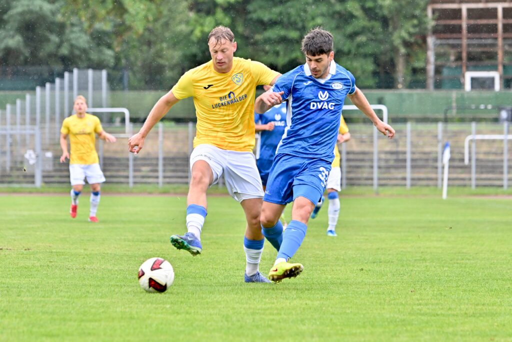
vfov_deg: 6.9
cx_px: 256
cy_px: 171
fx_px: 2845
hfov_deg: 10.3
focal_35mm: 200
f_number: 5.3
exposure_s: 1/1600
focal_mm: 200
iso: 2000
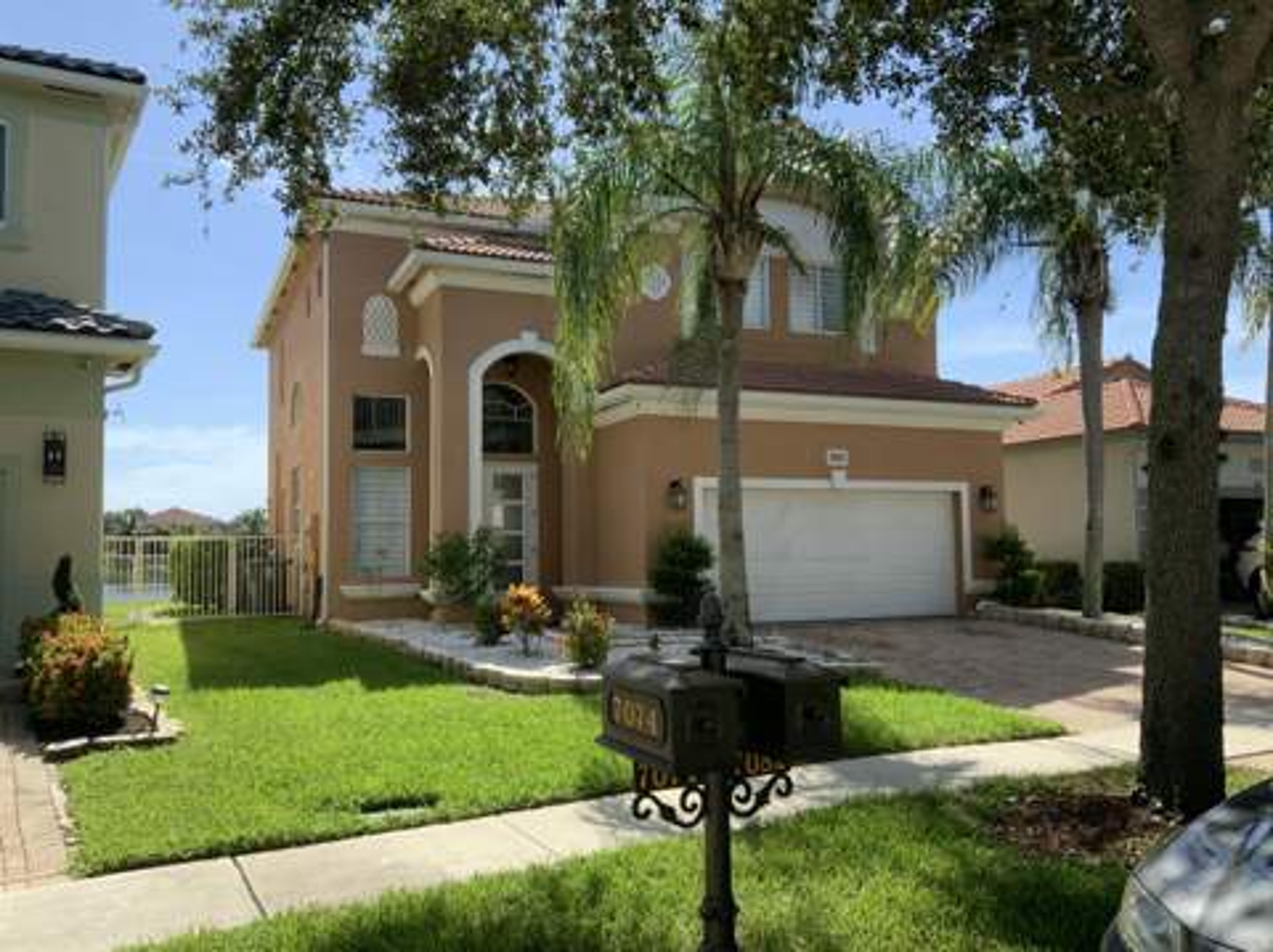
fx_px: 1065
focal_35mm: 29
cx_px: 636
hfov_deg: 61.7
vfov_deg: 48.2
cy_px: 476
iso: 16
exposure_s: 1/1168
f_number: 1.8
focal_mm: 3
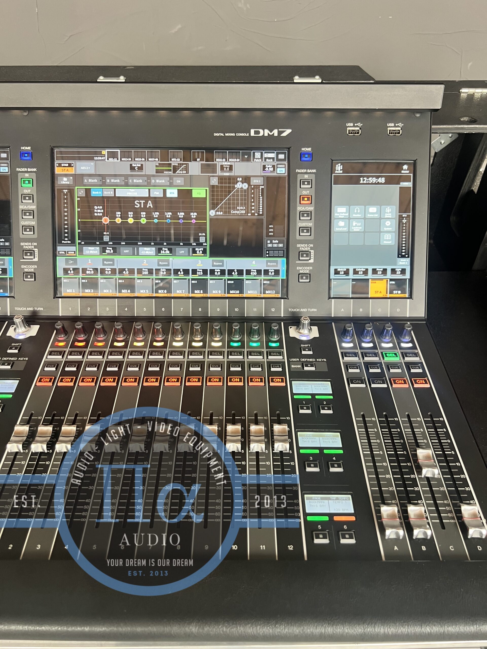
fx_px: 488
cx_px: 244
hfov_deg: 53.1
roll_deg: +0.4
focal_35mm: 26
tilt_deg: -41.2
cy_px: 324
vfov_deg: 67.3
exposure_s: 1/50
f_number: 1.5
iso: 80
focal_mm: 5.7
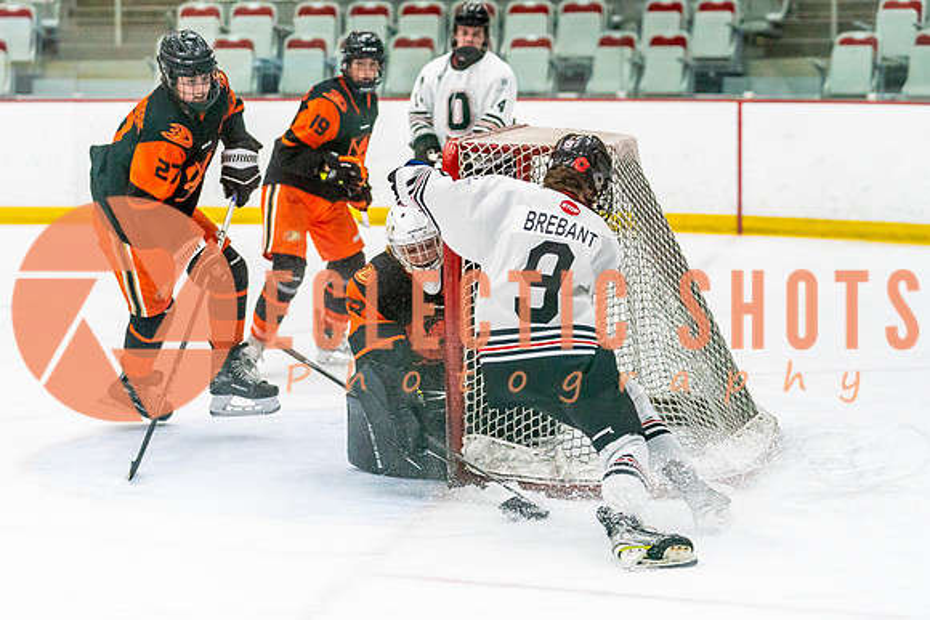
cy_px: 301
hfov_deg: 16.6
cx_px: 465
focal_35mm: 123
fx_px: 3187
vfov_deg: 11.1
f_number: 2.8
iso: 3200
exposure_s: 1/1250
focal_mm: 88
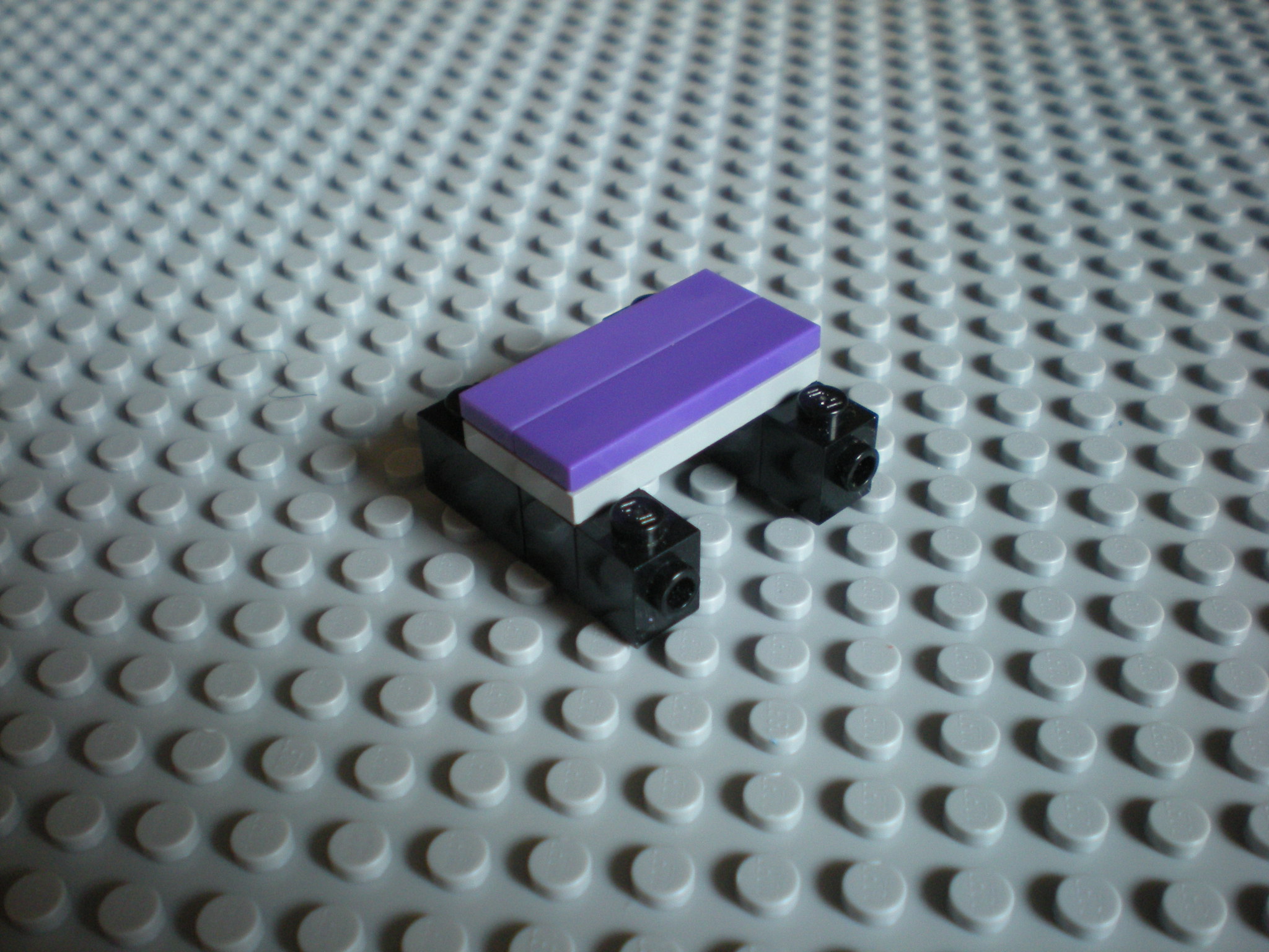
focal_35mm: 38
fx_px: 1393
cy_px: 476
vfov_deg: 37.7
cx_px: 634
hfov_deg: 49.0
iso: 200
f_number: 3.1
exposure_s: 1/27.5
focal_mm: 6.3
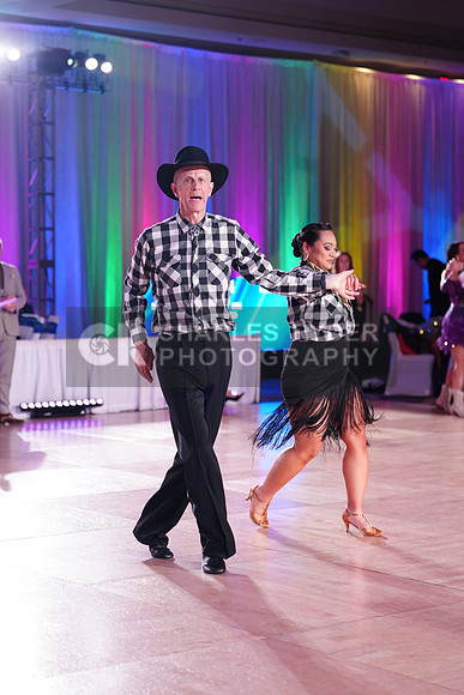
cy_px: 348
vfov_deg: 27.0
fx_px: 1449
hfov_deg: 18.2
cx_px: 232
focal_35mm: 75
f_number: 2.8
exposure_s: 1/500
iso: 2000
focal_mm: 75
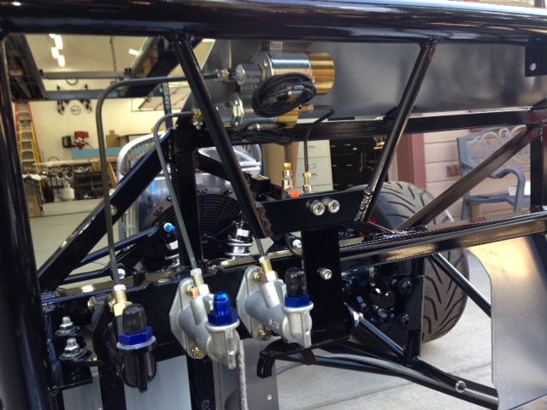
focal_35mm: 33
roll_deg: +4.6
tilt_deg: -4.5
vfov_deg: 42.9
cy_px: 205
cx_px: 274
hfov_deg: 55.4
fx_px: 521
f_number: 2.4
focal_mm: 4.12
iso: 50
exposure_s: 1/60
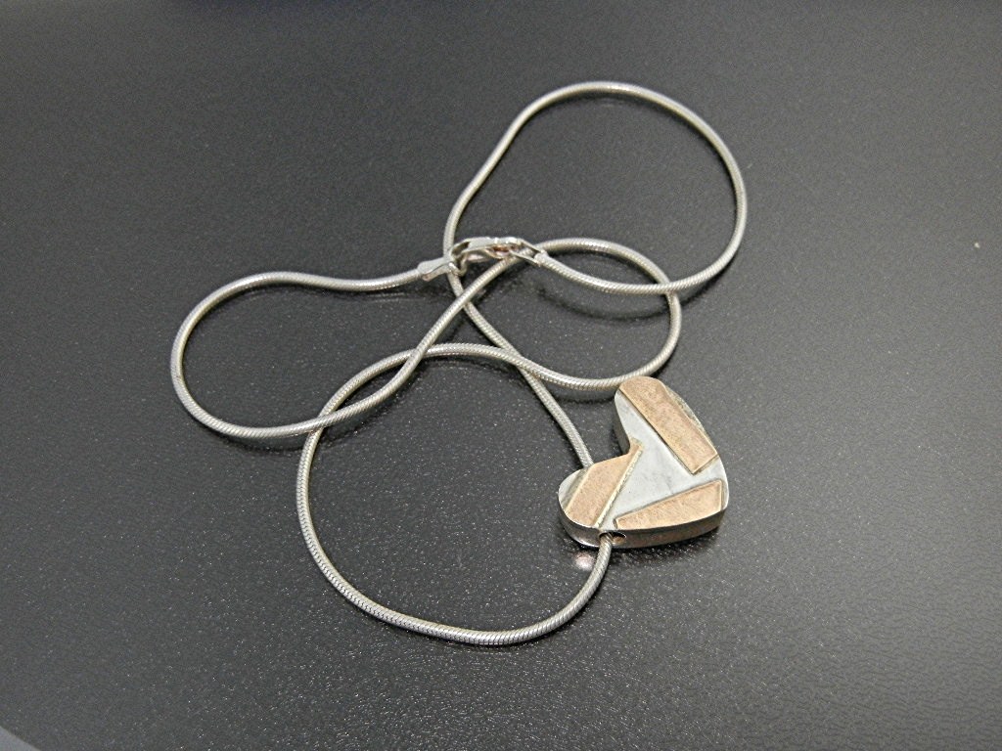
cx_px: 501
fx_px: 1303
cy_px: 376
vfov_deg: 32.2
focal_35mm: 45
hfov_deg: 42.1
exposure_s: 1/30
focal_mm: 8.1
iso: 800
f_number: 7.6
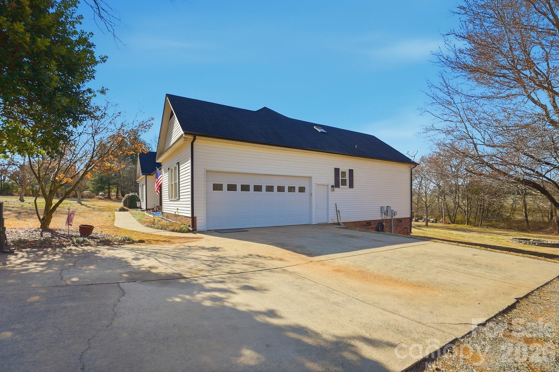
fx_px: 233
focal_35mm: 15
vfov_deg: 77.3
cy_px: 186
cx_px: 280
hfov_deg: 100.4
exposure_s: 1/3200
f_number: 9
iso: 100
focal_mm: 10
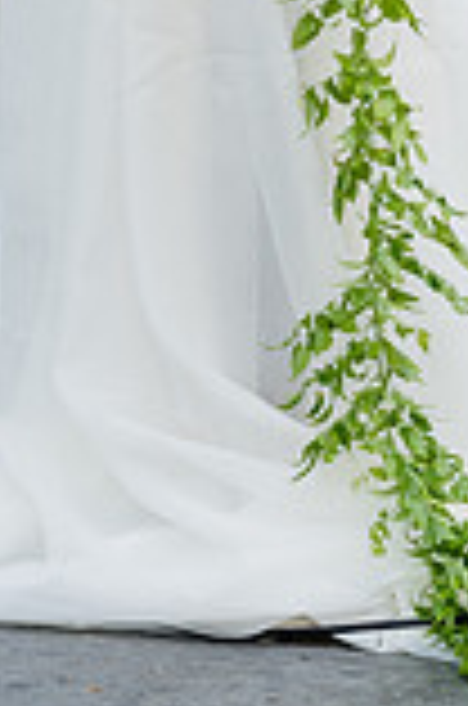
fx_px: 6306
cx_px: 310
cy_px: -274
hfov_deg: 4.2
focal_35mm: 322
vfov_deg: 6.3
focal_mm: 112
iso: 100
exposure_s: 1/1000
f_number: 4
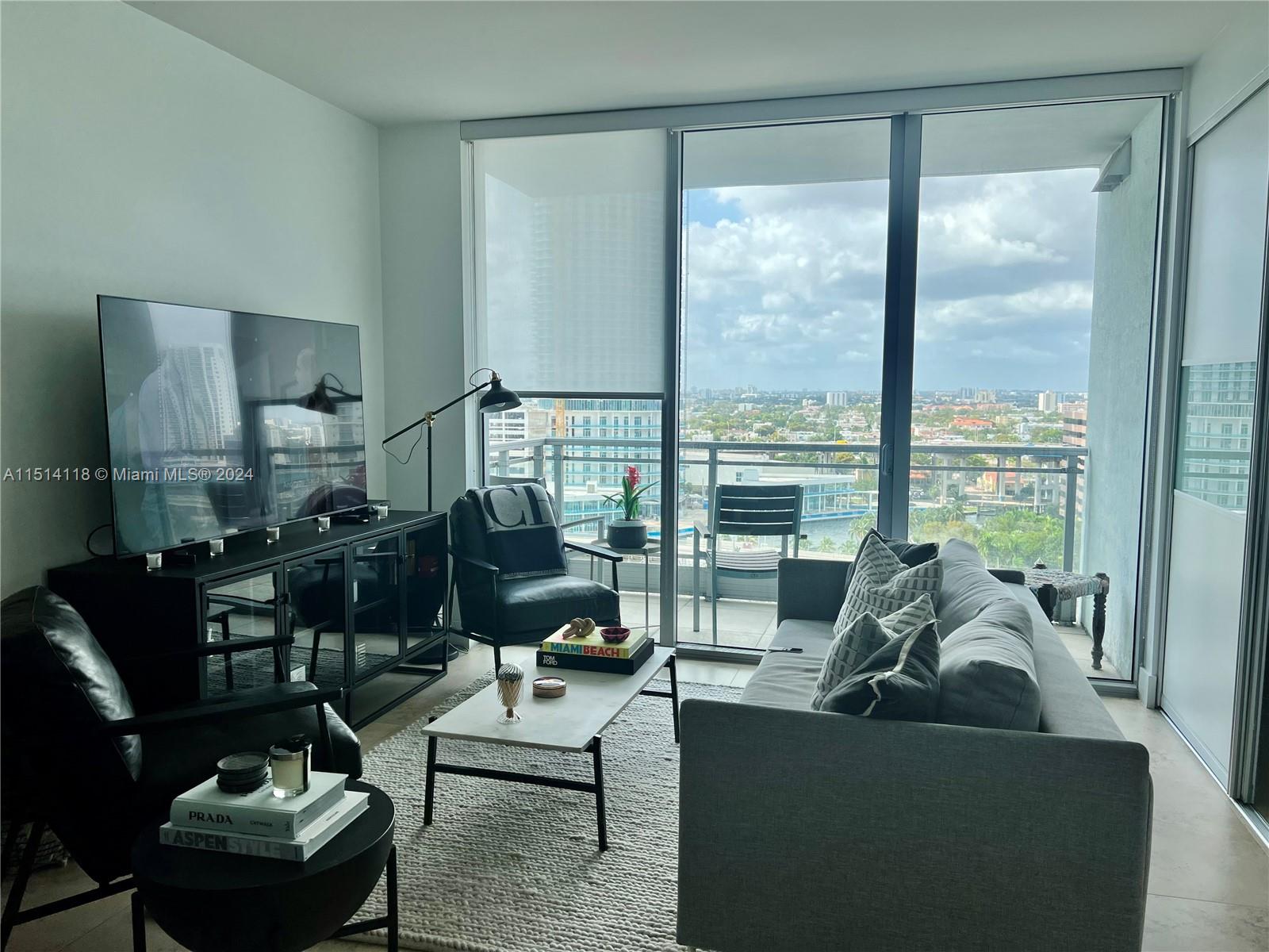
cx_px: 634
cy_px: 476
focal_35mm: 26
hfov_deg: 67.3
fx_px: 953
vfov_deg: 53.1
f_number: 1.5
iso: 50
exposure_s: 1/957
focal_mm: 5.7
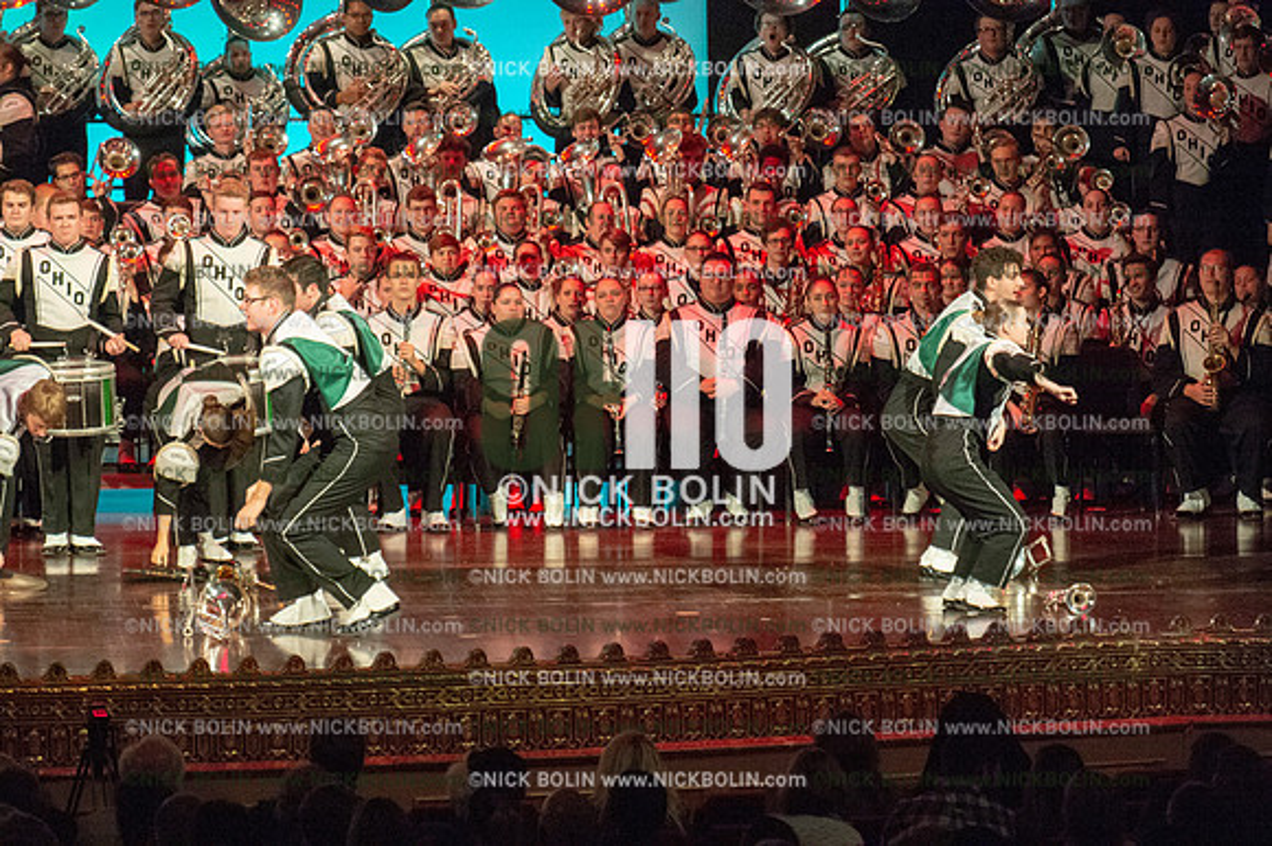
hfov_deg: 10.8
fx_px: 6709
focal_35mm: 190
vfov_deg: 7.2
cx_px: 636
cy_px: 423
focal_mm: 190
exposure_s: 1/320
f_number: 5.6
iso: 8000
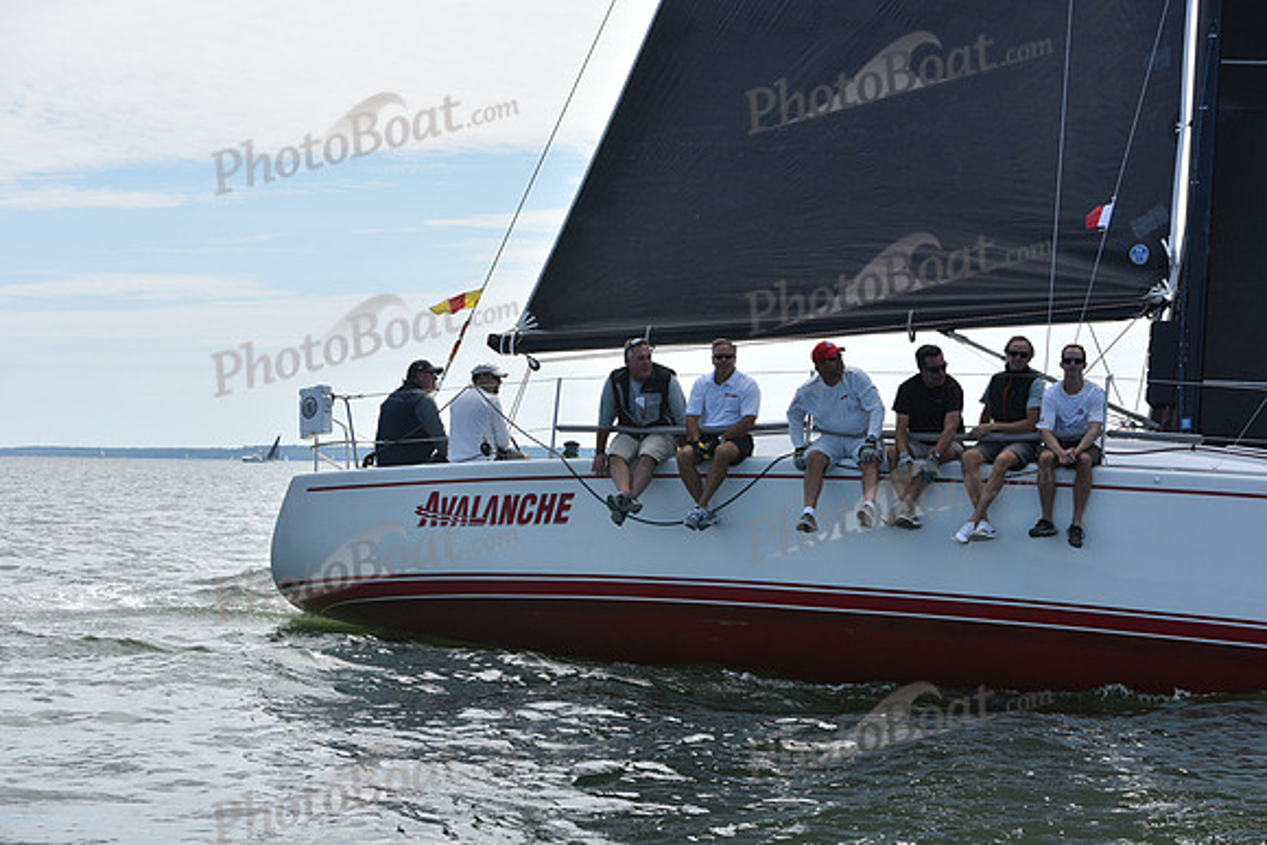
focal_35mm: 70
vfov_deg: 19.5
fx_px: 2464
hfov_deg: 28.8
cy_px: 422
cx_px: 634
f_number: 8
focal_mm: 70
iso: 320
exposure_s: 1/1000
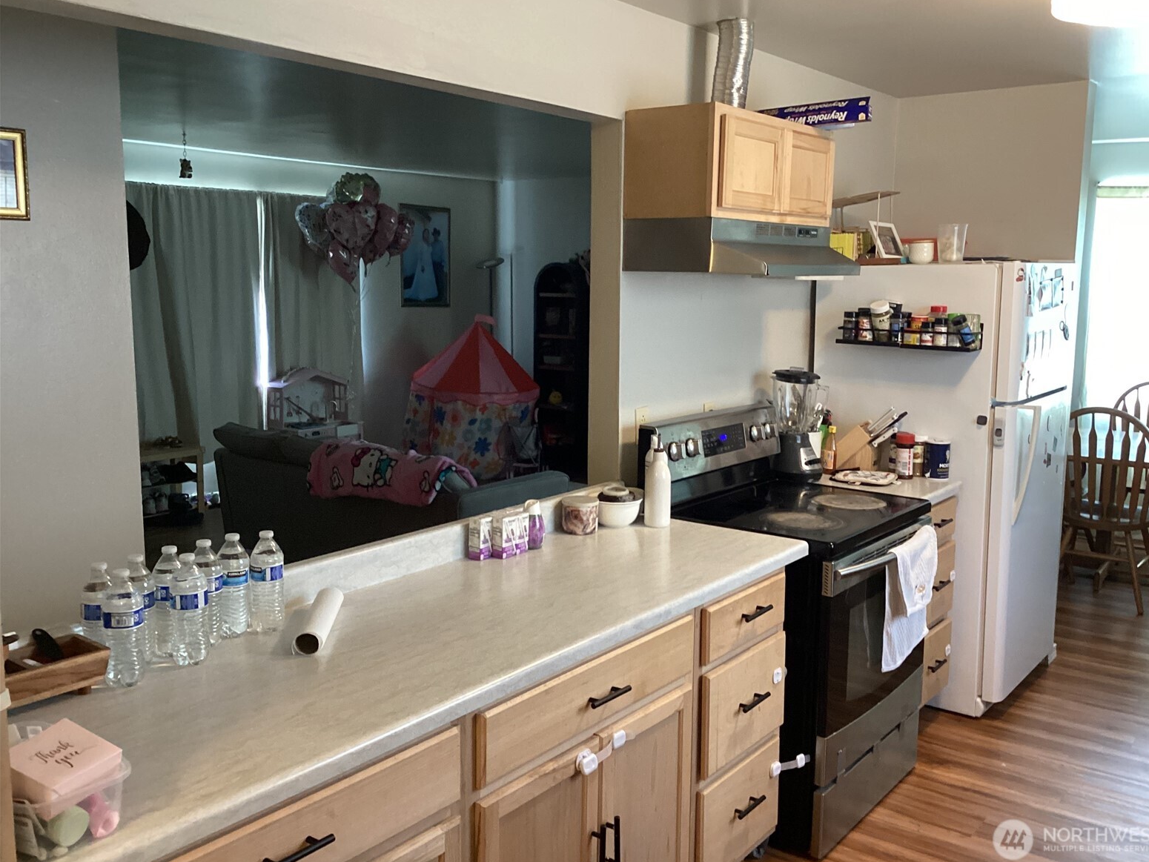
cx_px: 592
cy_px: 425
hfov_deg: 56.8
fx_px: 1062
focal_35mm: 32
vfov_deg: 44.2
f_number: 2.4
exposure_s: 1/40
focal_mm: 3.3
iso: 320
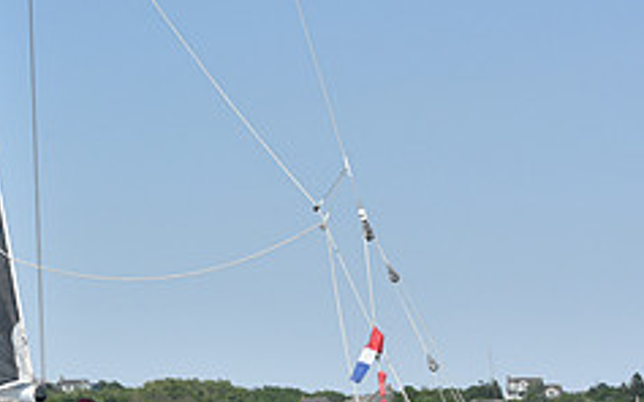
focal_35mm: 175
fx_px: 3071
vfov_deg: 7.4
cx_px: 149
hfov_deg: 11.9
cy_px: 493
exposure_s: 1/1000
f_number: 10
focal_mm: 70
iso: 320
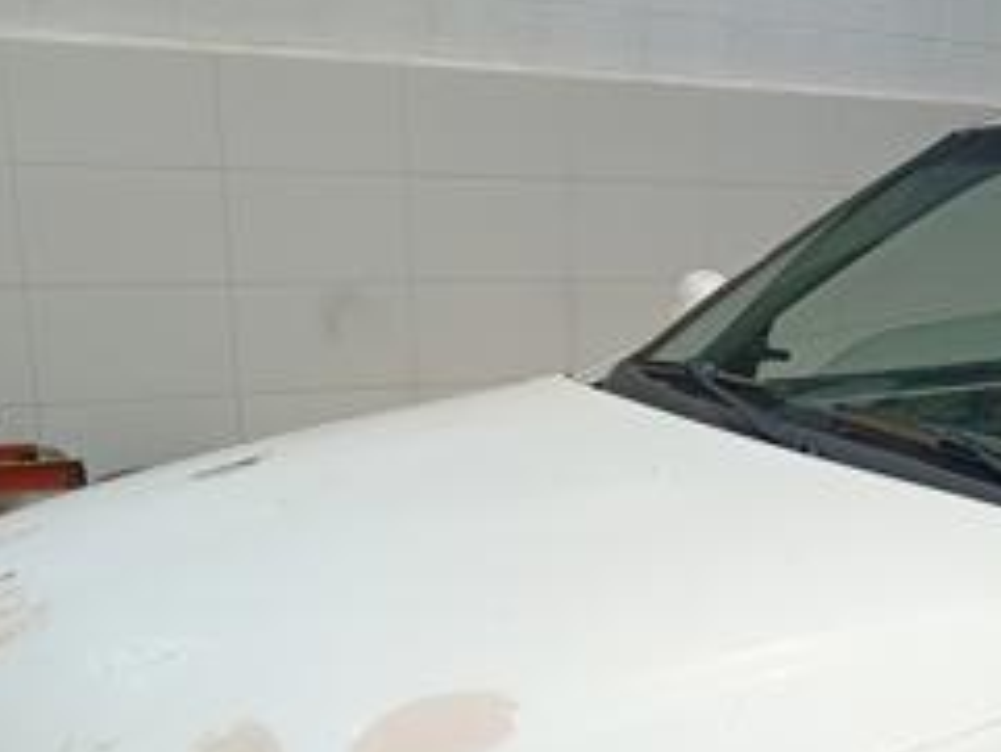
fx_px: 1996
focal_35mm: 69
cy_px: 831
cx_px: 1051
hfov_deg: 26.3
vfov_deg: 20.3
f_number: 1.8
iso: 345
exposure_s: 1/60.1
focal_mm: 4.81
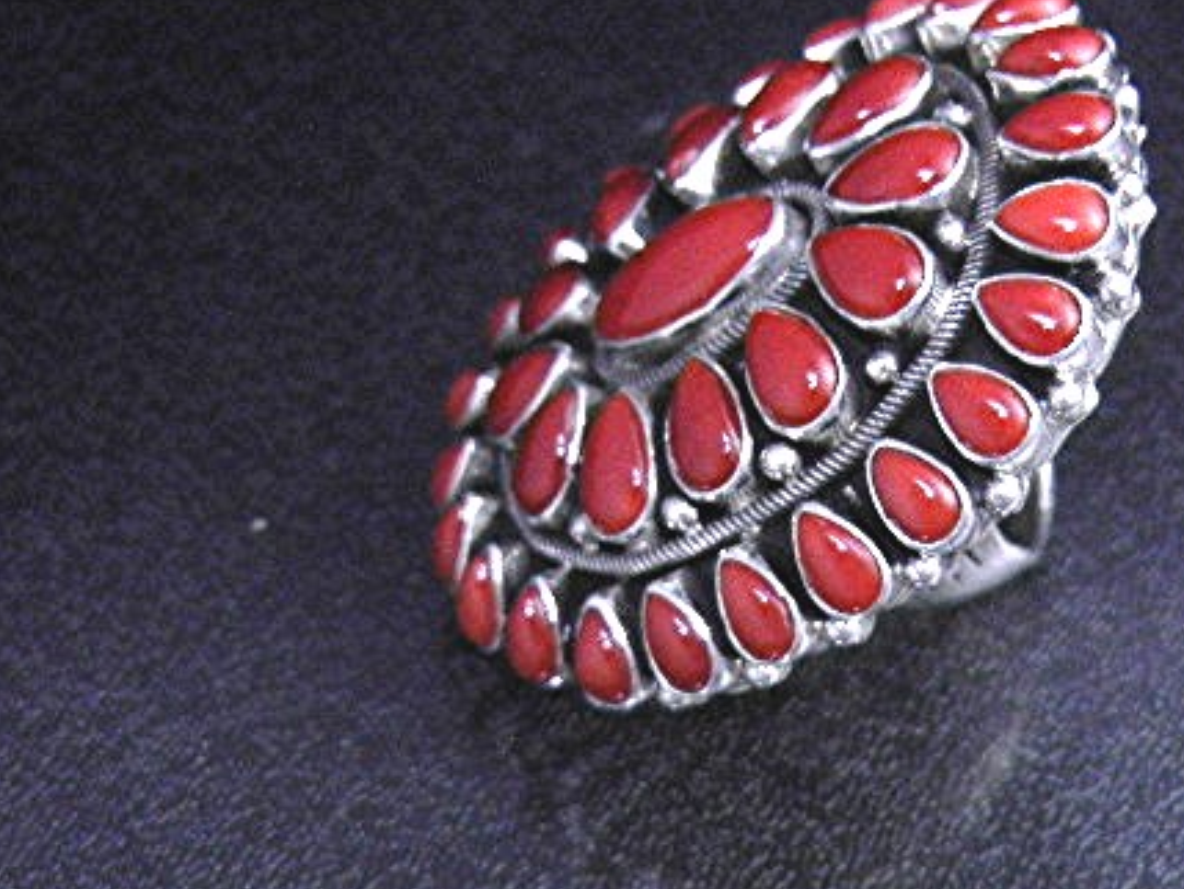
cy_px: 425
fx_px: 3011
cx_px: 828
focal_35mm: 88
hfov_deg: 22.1
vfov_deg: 16.8
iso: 800
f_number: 8
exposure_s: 1/30
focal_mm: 10.6
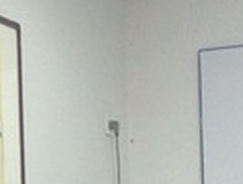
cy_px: 427
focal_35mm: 228
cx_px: 90
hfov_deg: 8.7
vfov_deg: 6.3
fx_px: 1603
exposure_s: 1/20
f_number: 2.4
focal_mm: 4.28
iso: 160
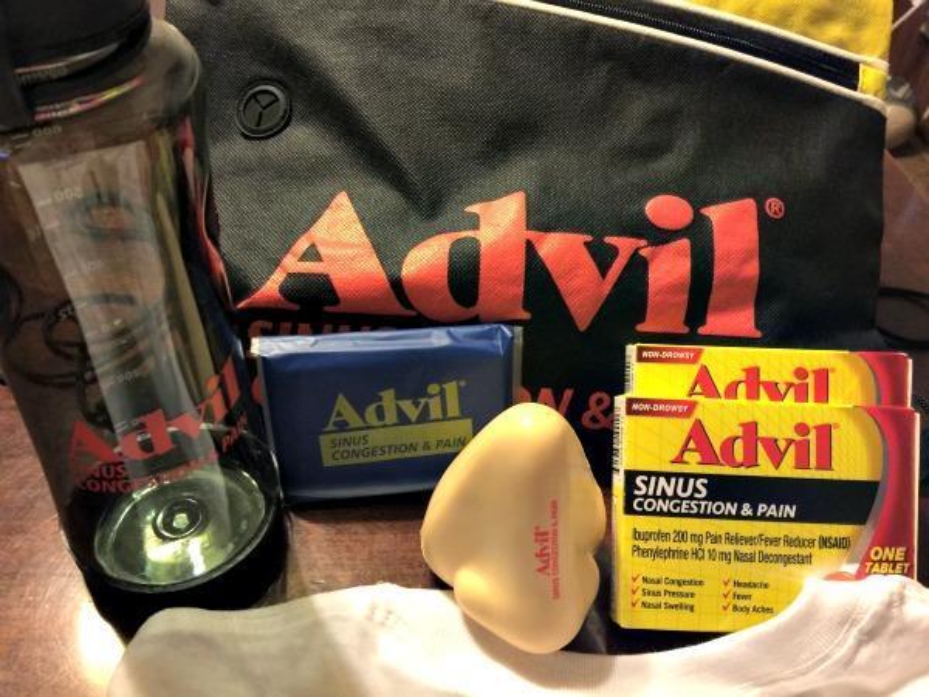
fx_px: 778
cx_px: 464
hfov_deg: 61.7
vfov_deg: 48.2
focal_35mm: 29
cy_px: 348
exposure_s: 1/4
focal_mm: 4.15
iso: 80
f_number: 2.2
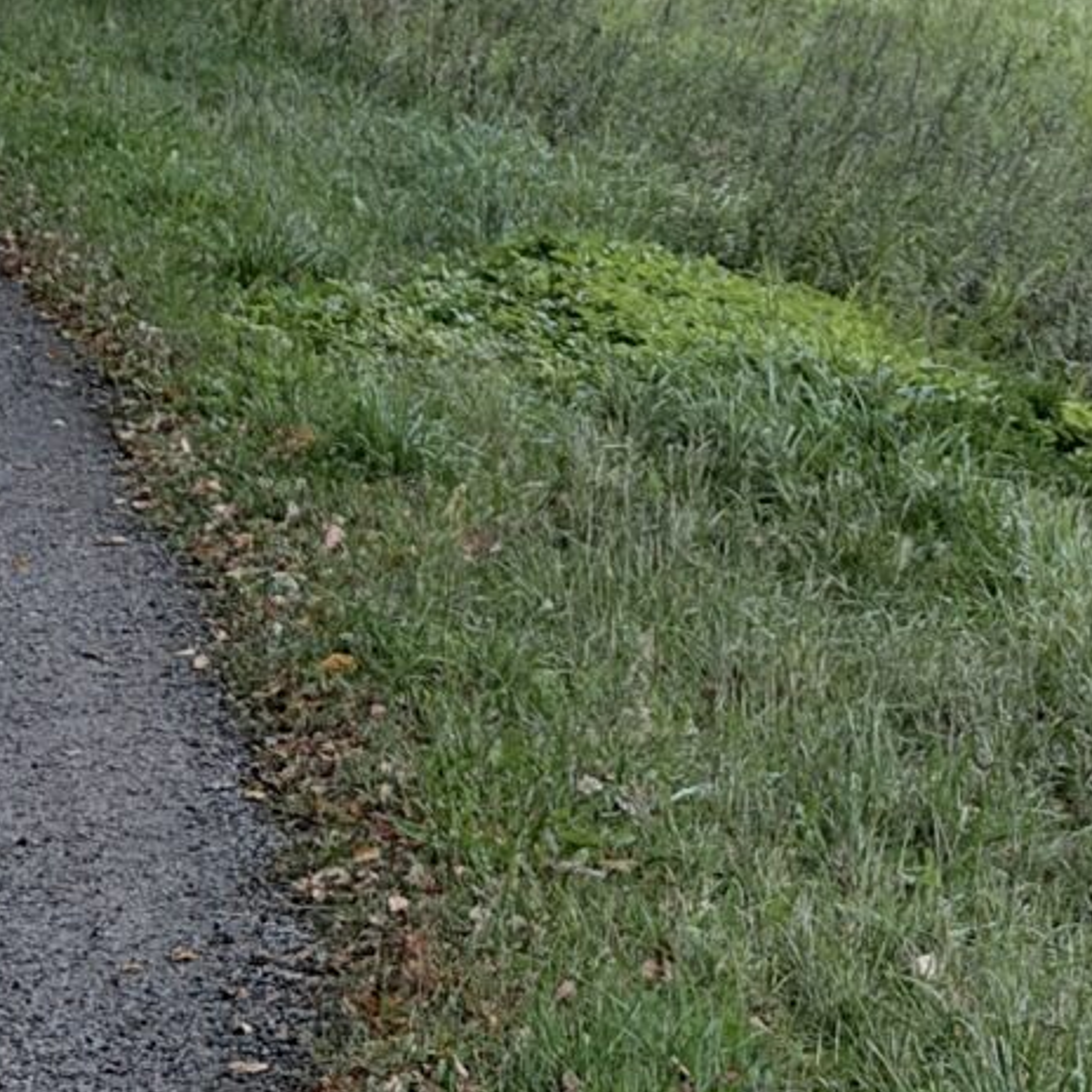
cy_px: -626
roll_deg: +0.7
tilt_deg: +1.5
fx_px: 6531
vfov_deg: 9.3
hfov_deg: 9.5
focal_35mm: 183
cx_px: 1085
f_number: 1.78
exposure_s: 1/40
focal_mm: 6.76
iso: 400
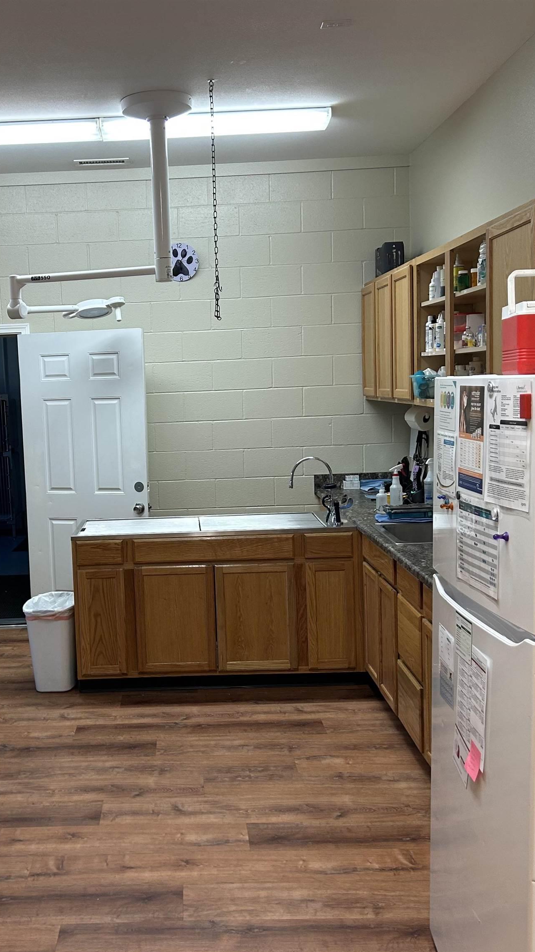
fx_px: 958
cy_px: 478
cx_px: 161
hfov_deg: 30.9
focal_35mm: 38
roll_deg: +1.9
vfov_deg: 52.8
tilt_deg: -6.8
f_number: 1.5
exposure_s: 1/60
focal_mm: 5.7
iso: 80
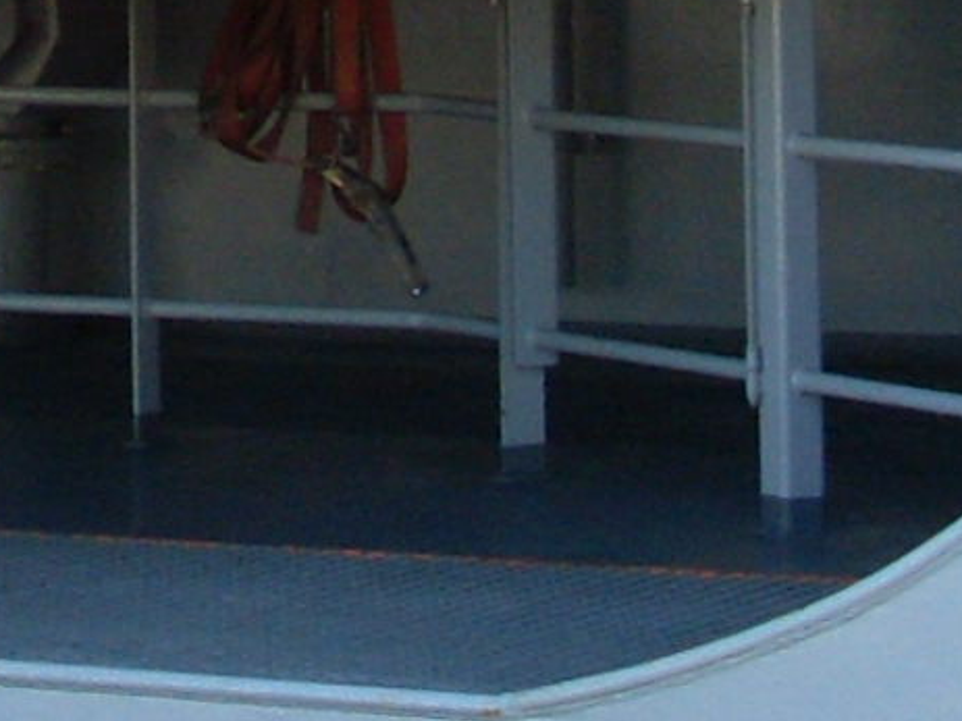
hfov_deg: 7.7
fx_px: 7001
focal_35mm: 252
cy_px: -1174
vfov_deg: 5.6
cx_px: -359
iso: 80
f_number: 3
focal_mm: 6.3
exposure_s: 1/250
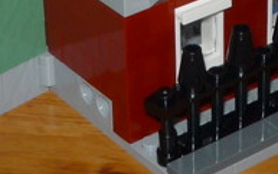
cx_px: 174
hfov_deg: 13.2
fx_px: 1198
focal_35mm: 158
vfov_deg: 8.1
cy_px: -126
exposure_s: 1/30
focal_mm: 5.2
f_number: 4
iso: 100
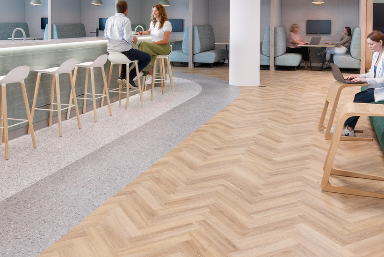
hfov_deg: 46.3
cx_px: 209
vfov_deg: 30.5
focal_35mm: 42
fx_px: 448
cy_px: 24
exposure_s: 1
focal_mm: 23
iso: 100
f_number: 11
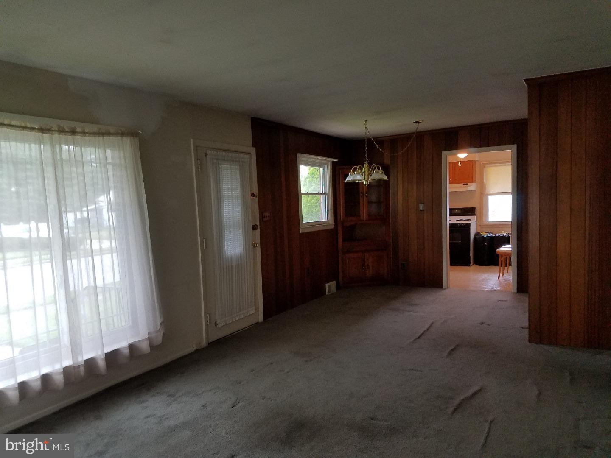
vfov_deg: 53.1
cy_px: 229
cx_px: 306
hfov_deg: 67.3
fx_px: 459
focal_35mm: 26
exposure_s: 1/60
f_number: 1.7
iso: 160
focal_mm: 4.2
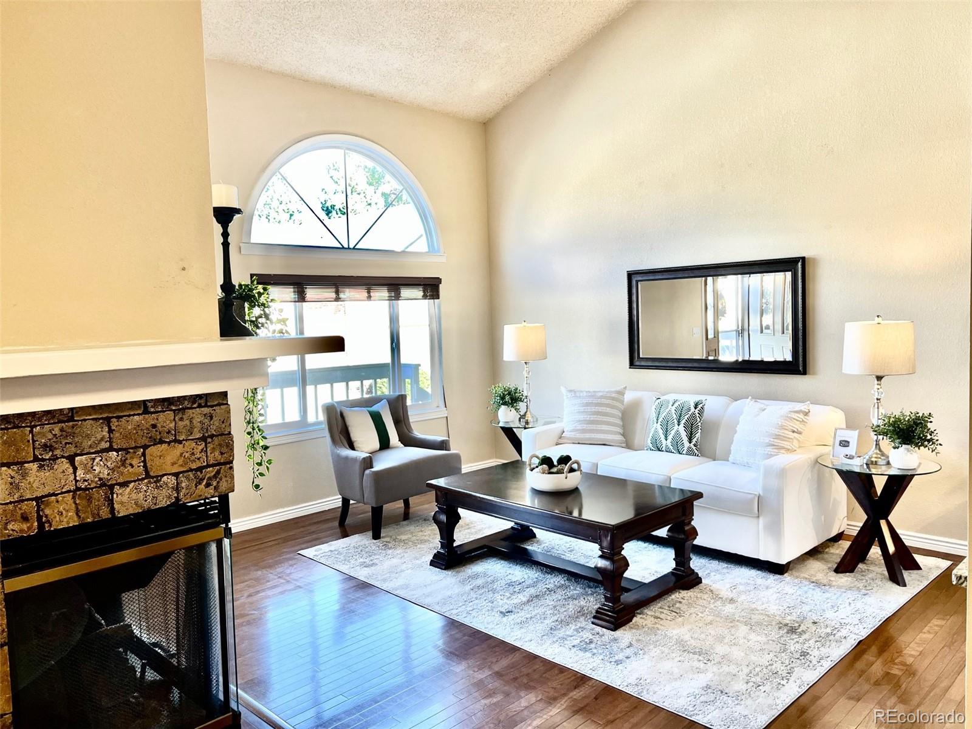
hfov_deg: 67.3
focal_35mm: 26
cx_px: 486
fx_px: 730
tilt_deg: -4.9
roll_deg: +2.0
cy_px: 364
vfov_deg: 53.1
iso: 100
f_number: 1.5
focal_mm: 5.7
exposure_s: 1/120
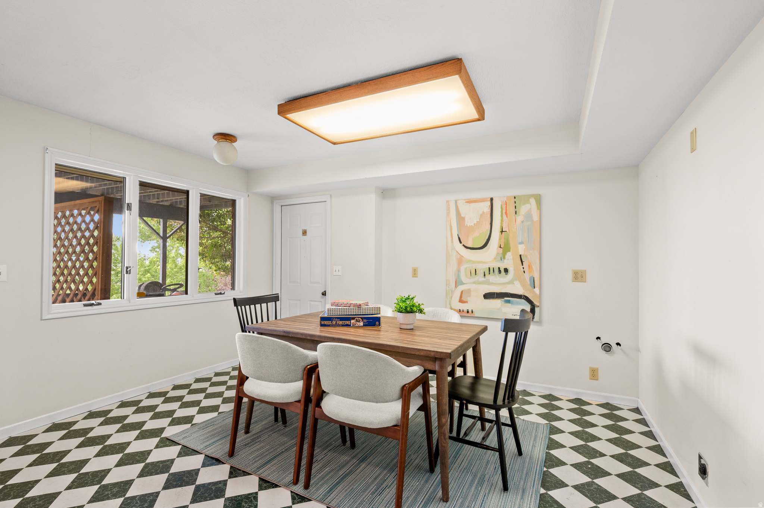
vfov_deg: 73.7
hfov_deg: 96.8
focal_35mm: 16
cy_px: 254
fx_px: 339
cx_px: 382
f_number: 7.1
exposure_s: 1/5
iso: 400
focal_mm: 16
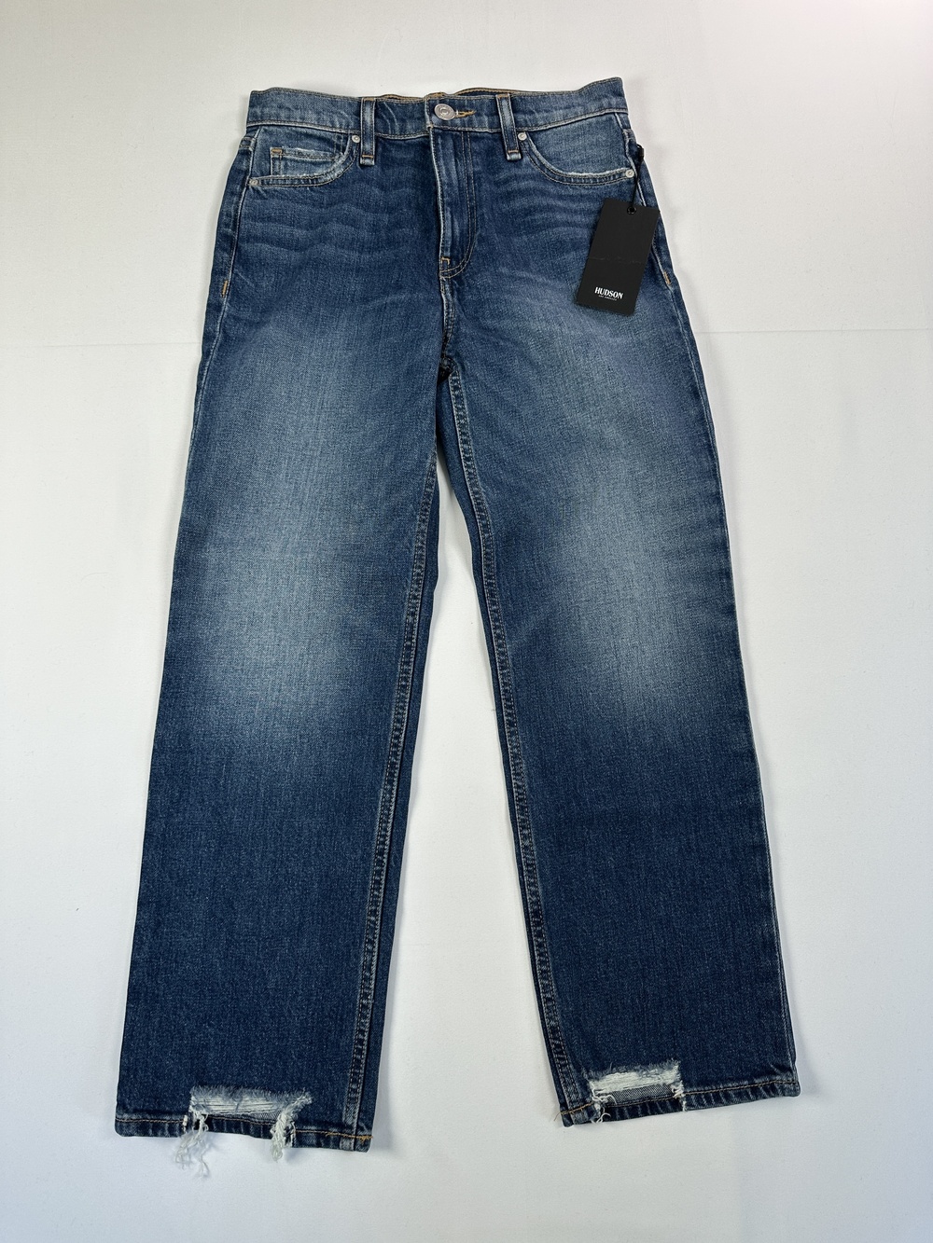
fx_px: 862
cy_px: 622
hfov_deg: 56.8
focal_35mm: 24
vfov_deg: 71.6
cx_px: 466
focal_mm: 6.86
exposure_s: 1/147
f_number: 1.78
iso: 64
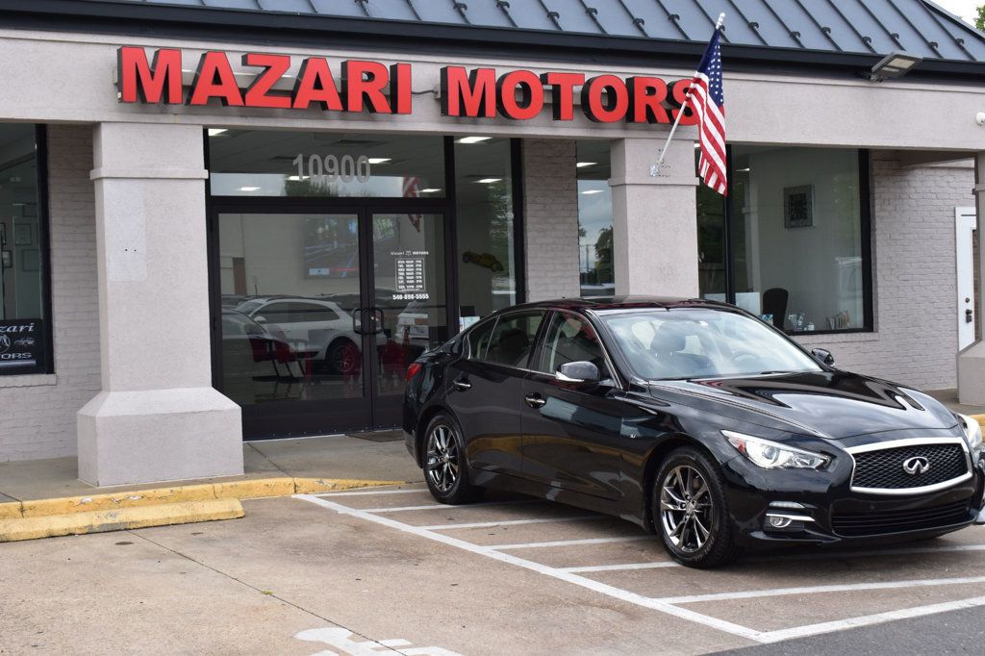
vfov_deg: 25.0
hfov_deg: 36.9
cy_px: 328
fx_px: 1477
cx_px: 492
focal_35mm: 54
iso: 400
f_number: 10
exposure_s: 1/200
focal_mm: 36
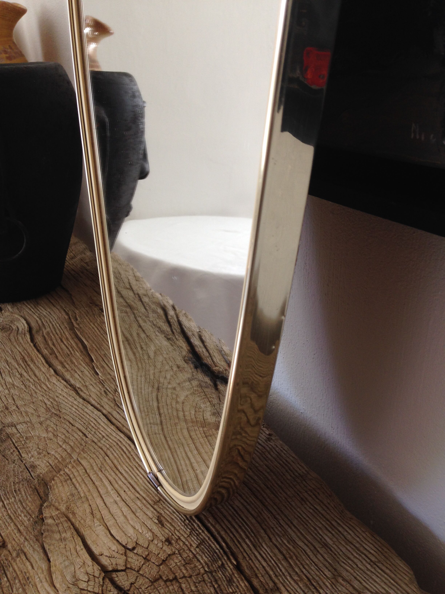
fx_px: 566
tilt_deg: -21.3
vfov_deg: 55.4
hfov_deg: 42.9
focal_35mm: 33
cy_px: 297
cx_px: 222
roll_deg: +3.6
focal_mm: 4.12
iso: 50
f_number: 2.4
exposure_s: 1/60
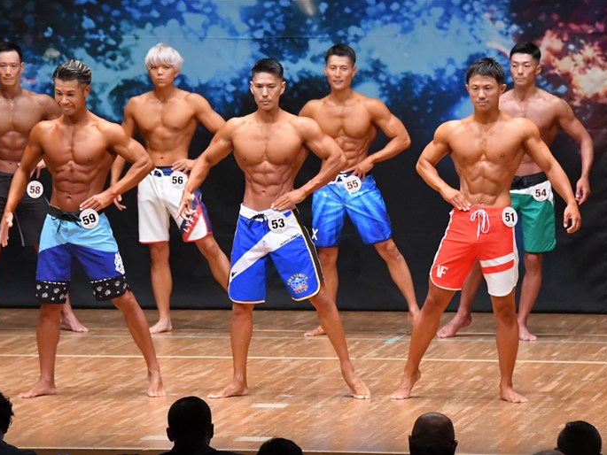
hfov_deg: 7.6
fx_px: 4578
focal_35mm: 261
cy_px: 228
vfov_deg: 5.7
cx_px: 280
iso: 8000
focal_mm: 160
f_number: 5.6
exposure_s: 1/400
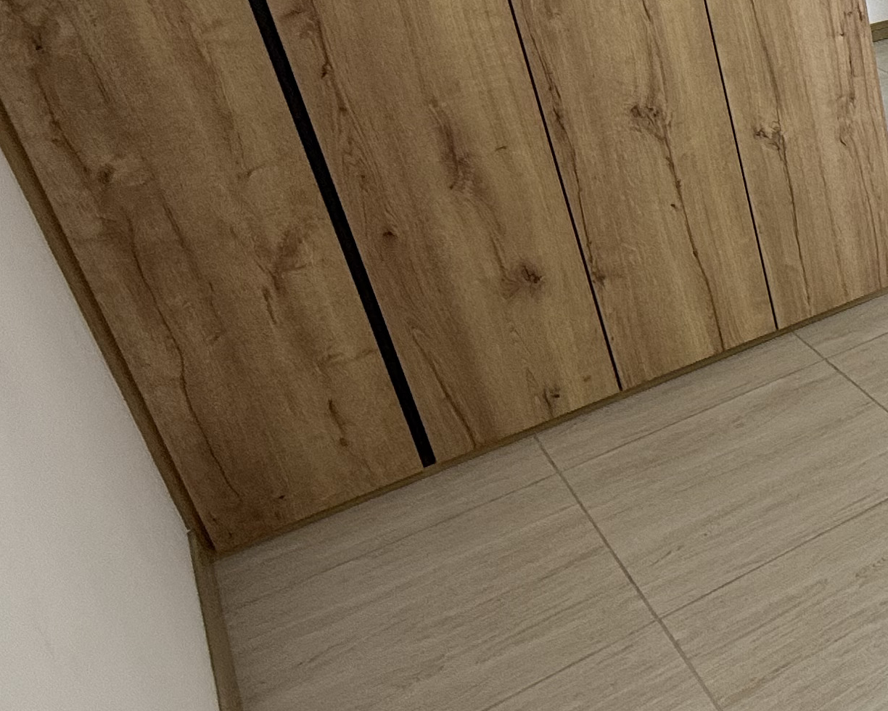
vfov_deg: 32.6
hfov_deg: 29.7
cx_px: 1241
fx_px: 1183
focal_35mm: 45
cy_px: 149
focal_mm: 2.22
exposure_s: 1/99
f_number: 2.2
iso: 64
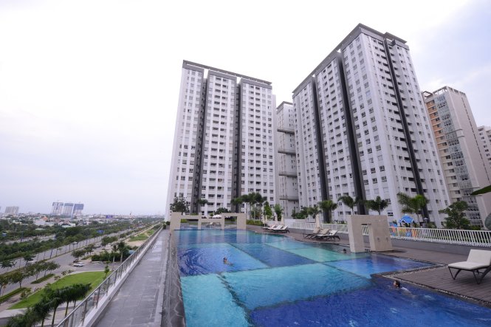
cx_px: 246
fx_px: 191
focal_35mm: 14
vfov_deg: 81.2
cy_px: 164
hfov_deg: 104.3
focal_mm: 14
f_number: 14
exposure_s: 1/250
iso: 640
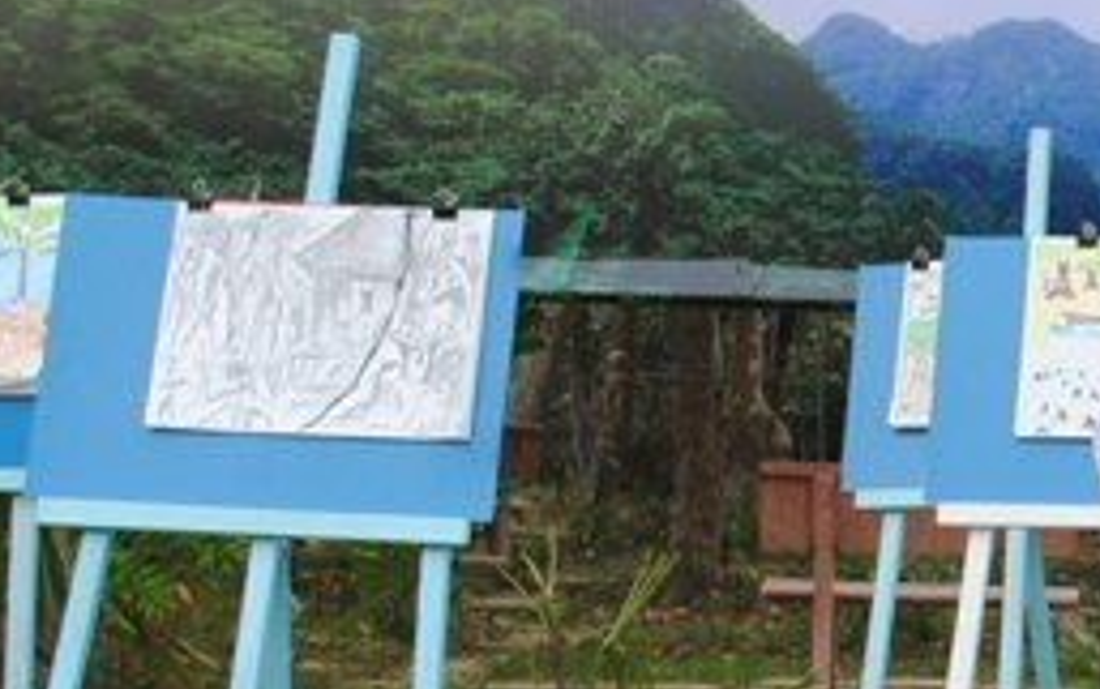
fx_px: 4020
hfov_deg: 14.6
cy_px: 558
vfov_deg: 9.8
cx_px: 1592
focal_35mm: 134
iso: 200
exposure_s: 1/100
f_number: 5.6
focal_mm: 22
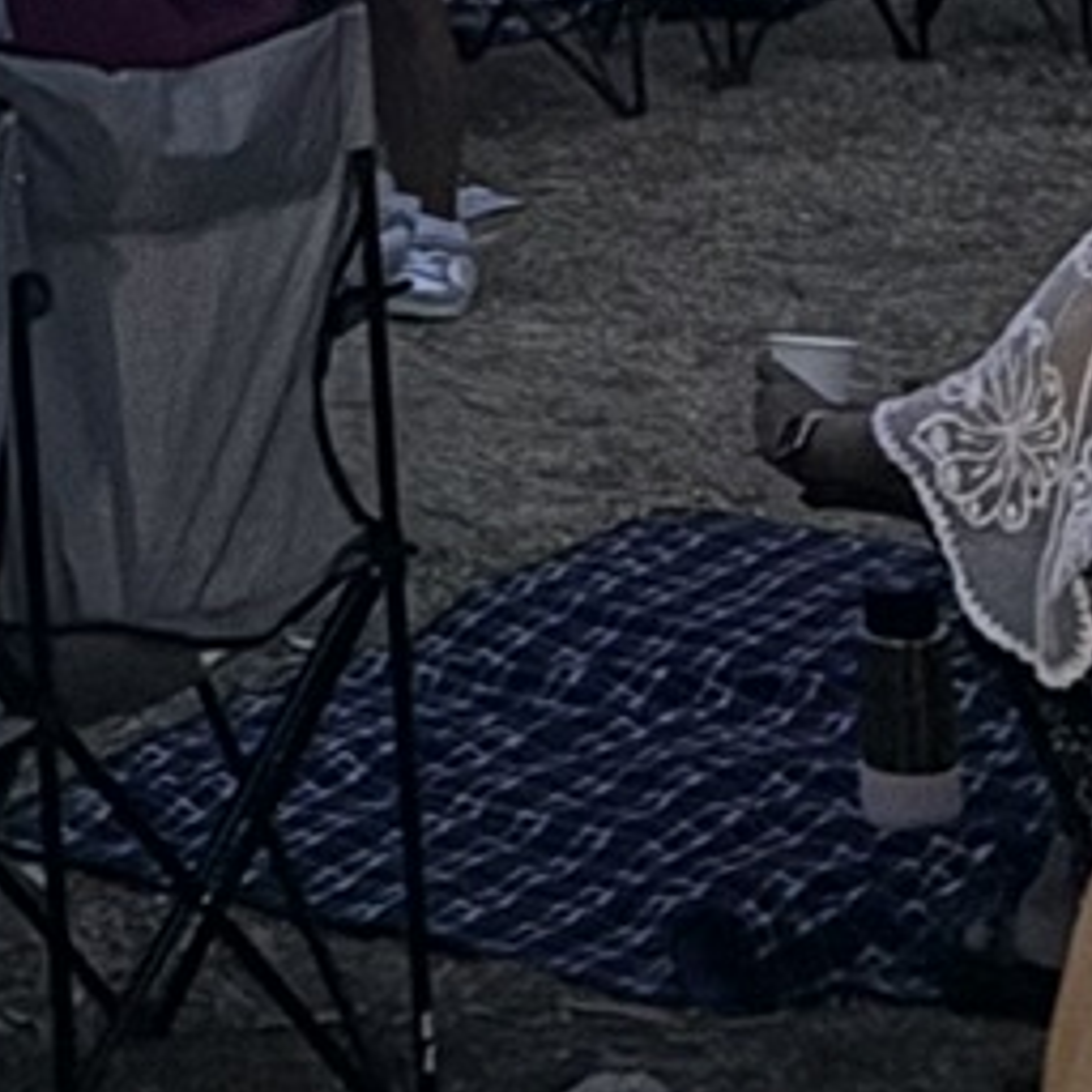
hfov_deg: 10.1
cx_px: -337
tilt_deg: +7.3
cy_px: -1873
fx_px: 6067
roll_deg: +0.3
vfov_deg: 8.9
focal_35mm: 170
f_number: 1.78
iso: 1600
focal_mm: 6.76
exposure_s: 1/17
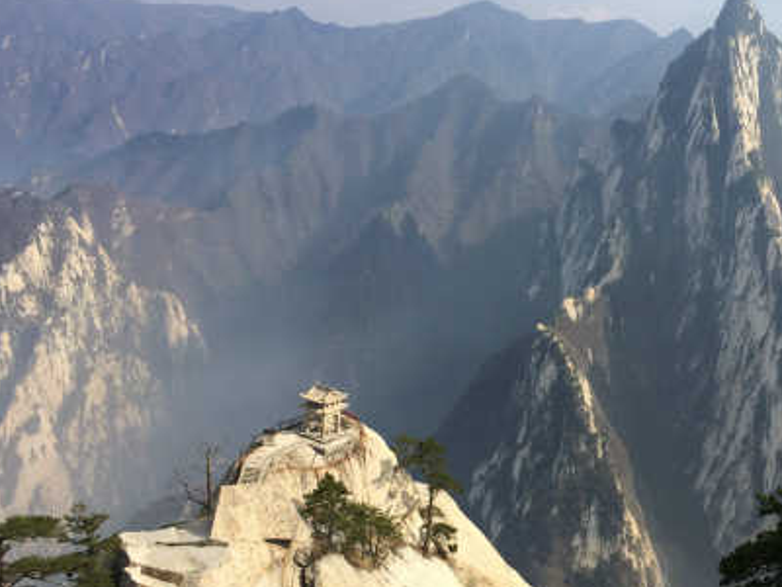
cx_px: 555
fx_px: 1017
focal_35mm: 45
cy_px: 335
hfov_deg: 41.2
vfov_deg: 32.1
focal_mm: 4.12
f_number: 2.2
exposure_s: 1/2415
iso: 40
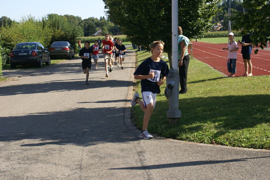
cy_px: 90
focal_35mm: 75
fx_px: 562
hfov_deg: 27.0
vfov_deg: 18.2
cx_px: 135
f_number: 6.3
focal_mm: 50
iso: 100
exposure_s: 1/200
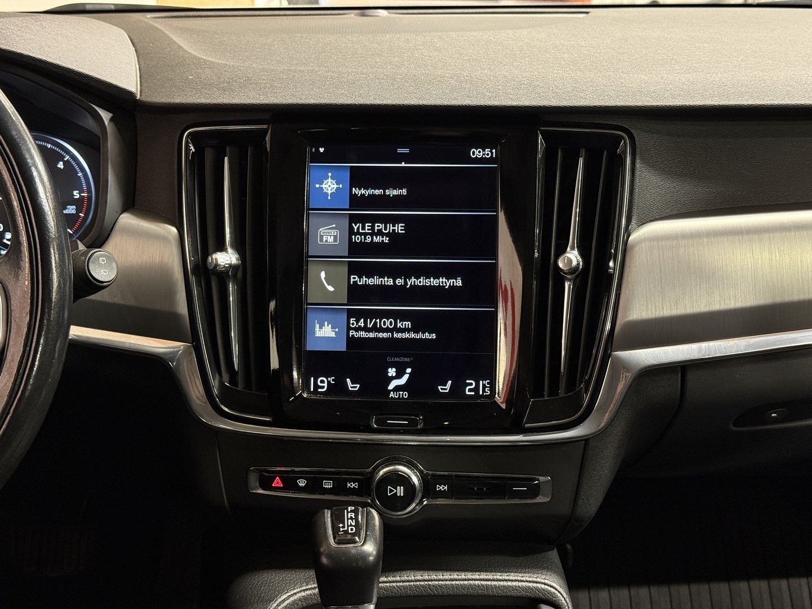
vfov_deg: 30.3
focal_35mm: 48
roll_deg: +0.3
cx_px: 406
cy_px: 304
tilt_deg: -18.9
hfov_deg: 39.7
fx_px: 1126
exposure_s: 1/39
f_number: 1.78
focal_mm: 6.76
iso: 320
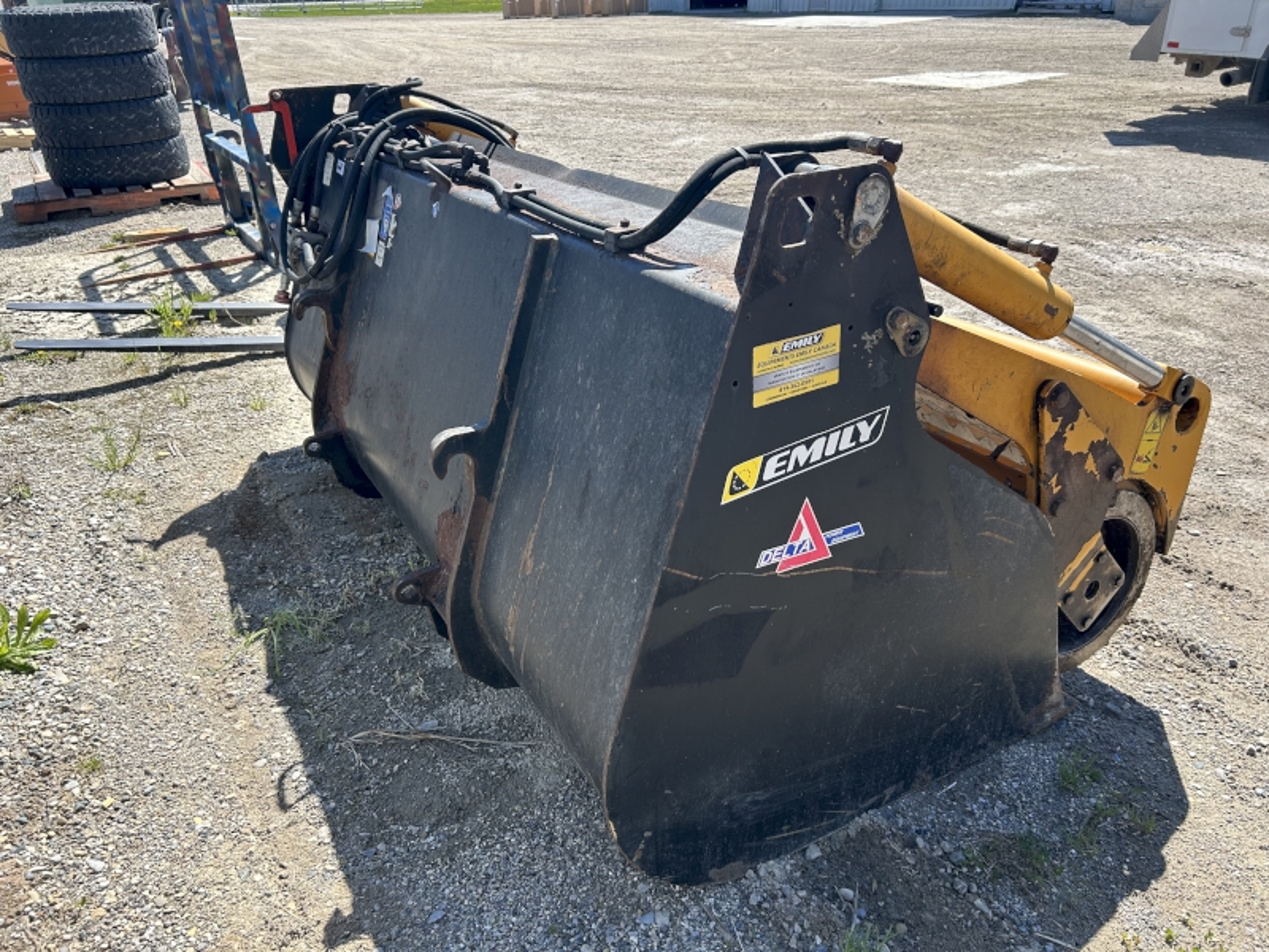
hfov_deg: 67.3
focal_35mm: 26
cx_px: 634
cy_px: 476
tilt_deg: -26.9
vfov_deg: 53.1
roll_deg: +1.3
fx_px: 953
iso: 50
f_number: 1.5
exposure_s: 1/1597
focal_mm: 5.7
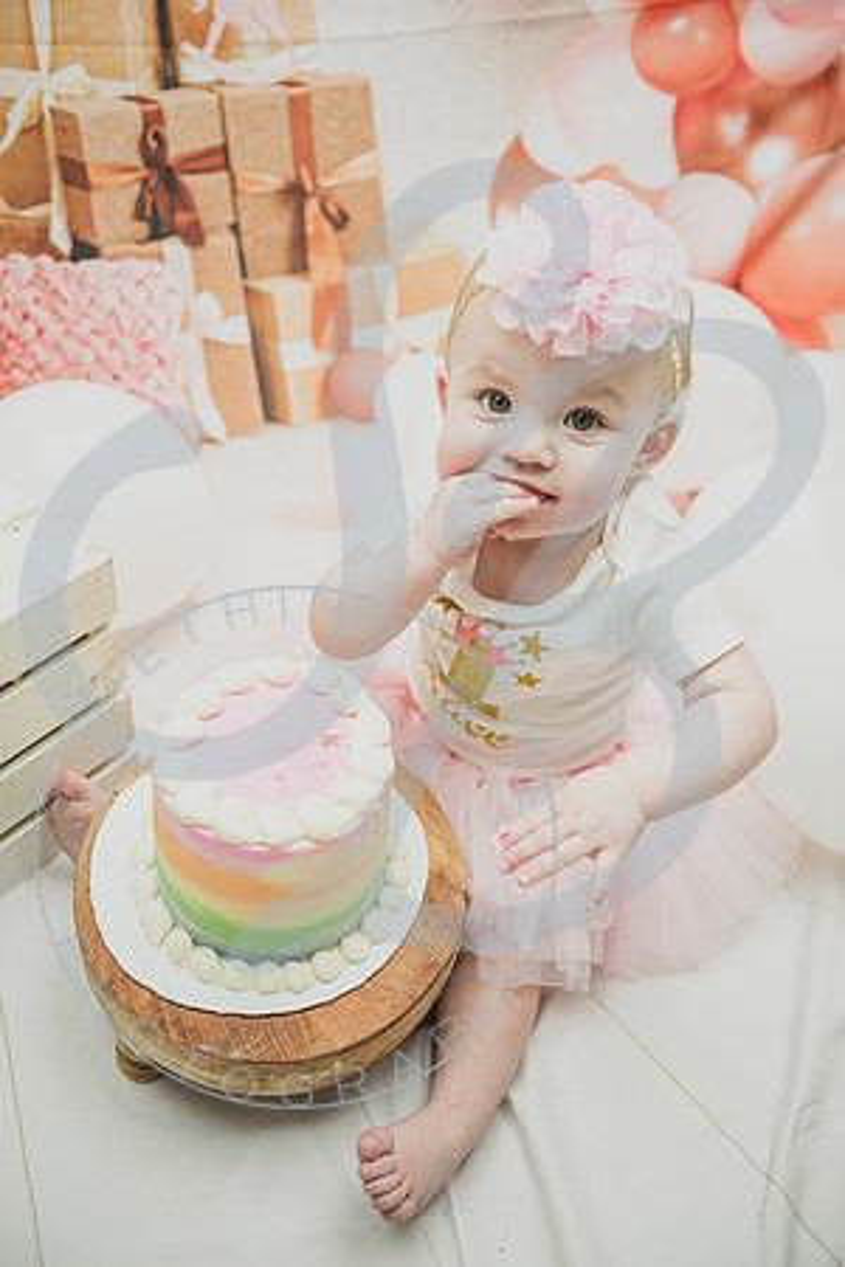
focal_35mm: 34
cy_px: 634
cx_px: 422
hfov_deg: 38.9
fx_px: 1197
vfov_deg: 55.8
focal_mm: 34
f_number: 2.8
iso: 200
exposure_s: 1/125
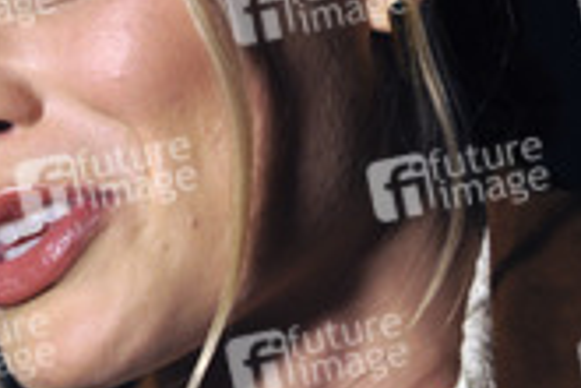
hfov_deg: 4.6
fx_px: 7278
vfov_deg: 3.0
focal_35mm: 451
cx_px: 12
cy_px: 92
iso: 1600
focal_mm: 165
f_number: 3.2
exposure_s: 1/250
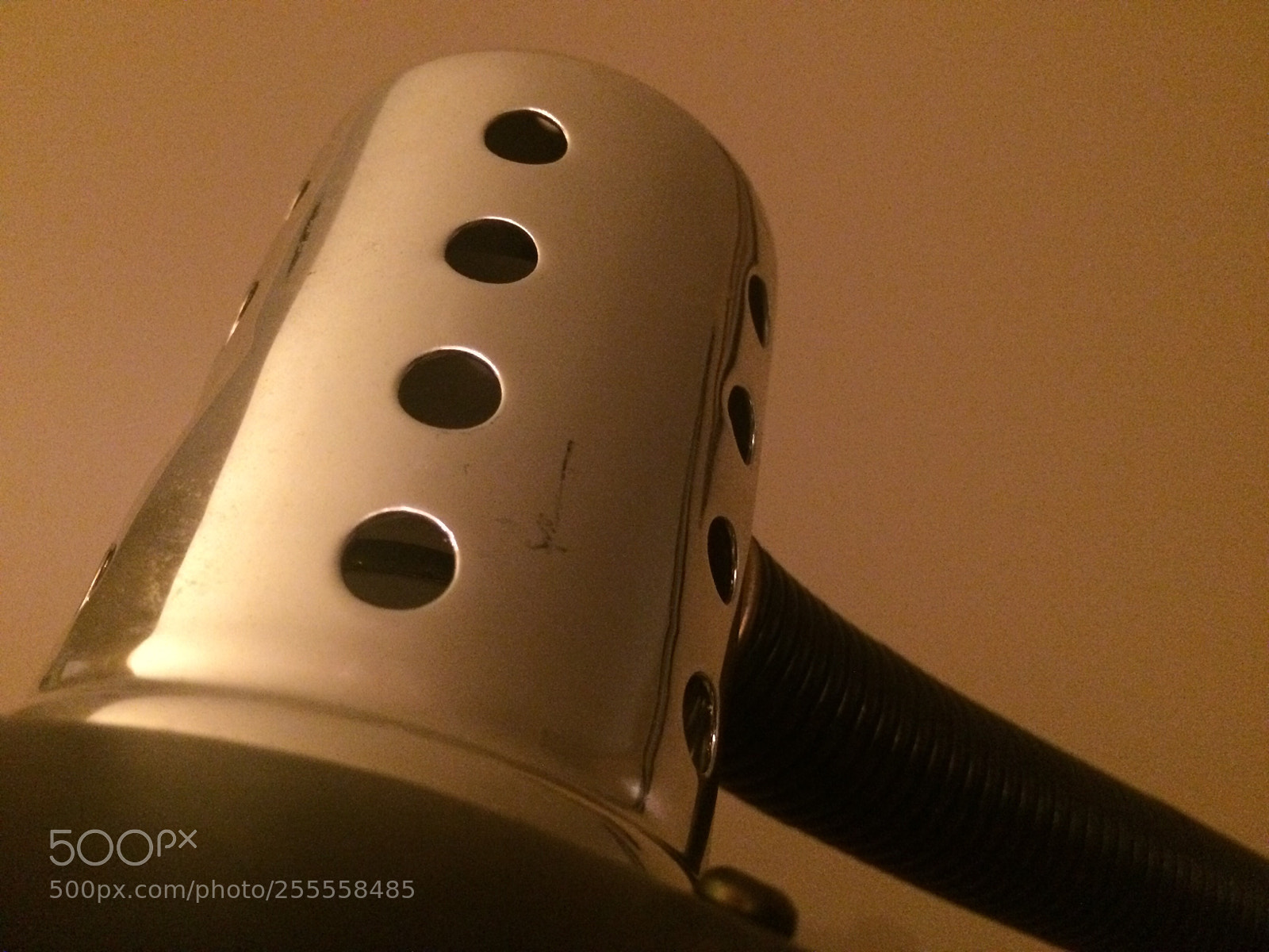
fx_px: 1063
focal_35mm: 29
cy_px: 476
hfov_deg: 61.7
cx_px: 634
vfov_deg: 48.2
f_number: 2.2
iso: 500
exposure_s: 1/15
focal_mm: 4.15
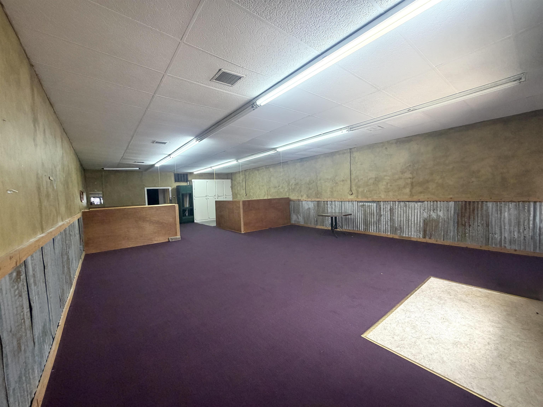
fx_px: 220
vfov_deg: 85.7
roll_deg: +1.9
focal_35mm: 14
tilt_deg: -0.2
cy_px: 204
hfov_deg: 102.1
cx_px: 272
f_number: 2.2
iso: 320
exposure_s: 1/120
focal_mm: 2.22
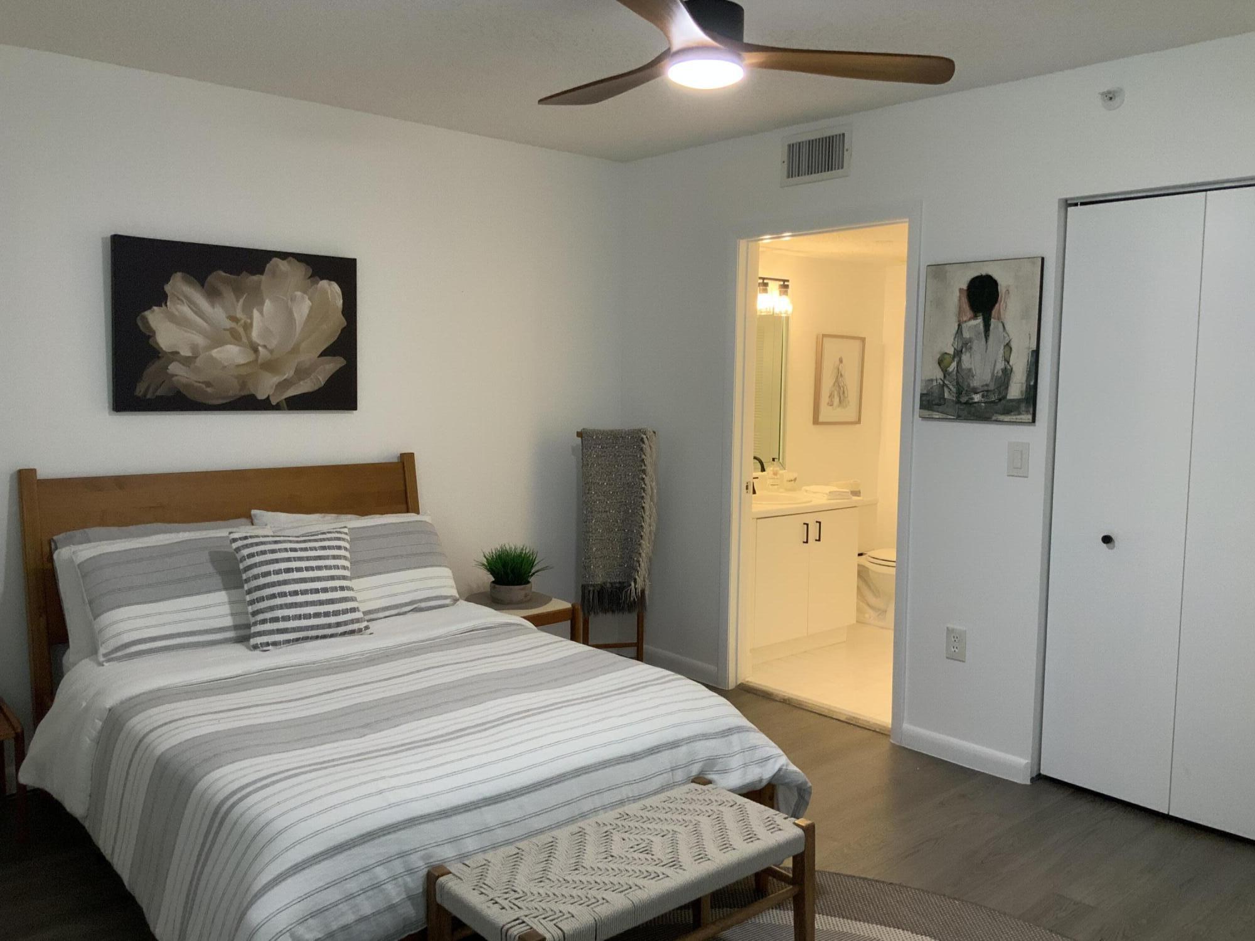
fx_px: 1051
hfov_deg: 61.7
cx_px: 628
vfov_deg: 48.2
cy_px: 470
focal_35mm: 29
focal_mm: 3
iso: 125
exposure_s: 1/60
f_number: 1.8
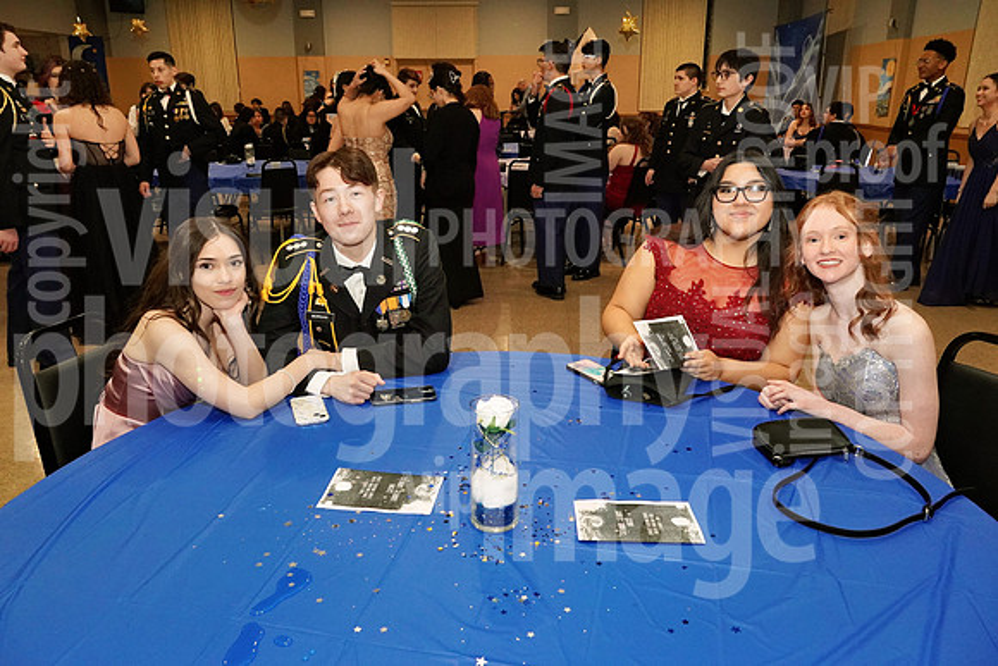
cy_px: 333
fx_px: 749
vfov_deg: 48.0
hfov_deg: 67.4
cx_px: 499
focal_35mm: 27
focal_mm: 18
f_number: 7.1
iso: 3200
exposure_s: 1/80
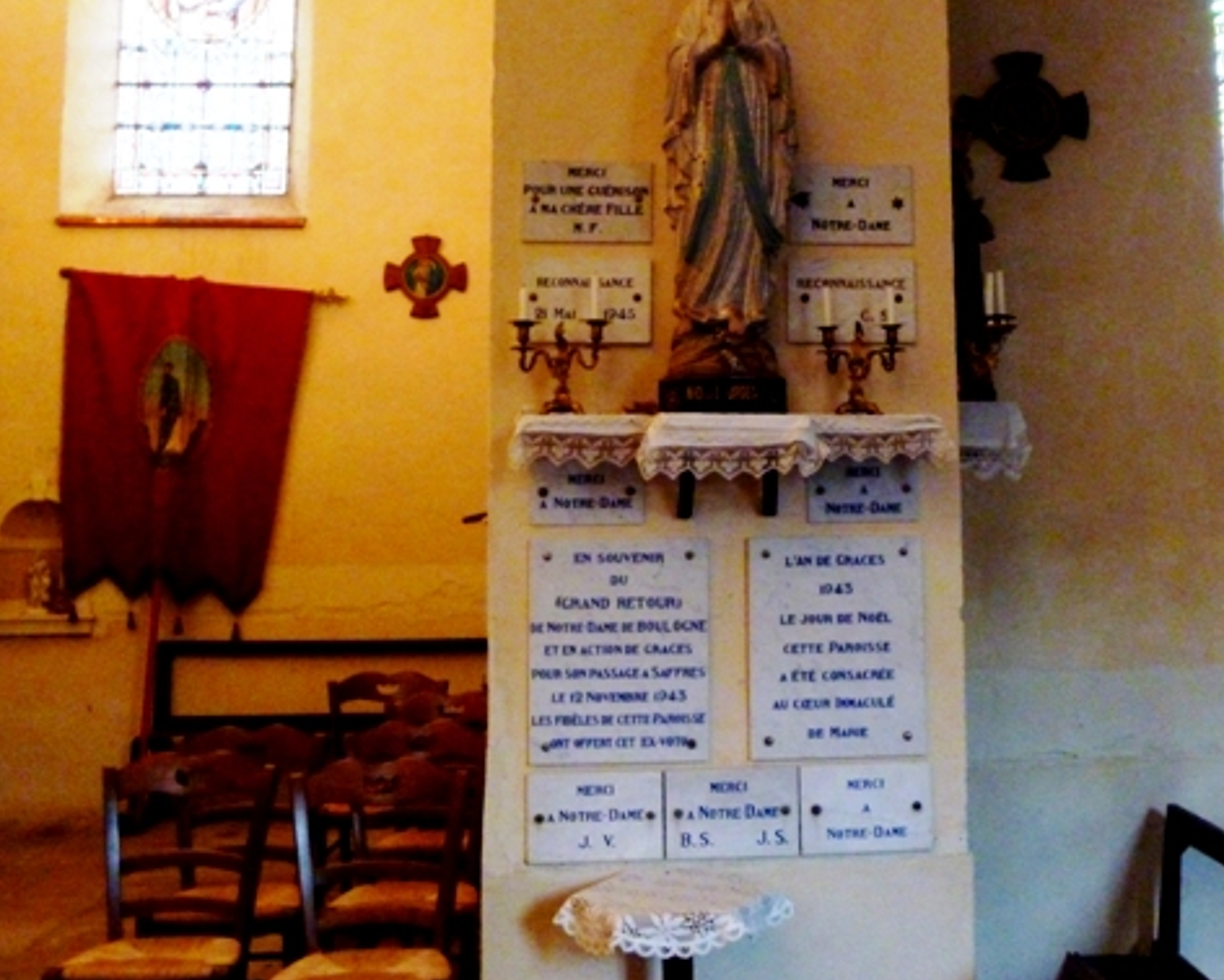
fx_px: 1486
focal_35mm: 41
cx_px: 781
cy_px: 368
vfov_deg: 36.3
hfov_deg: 44.3
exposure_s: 1/13
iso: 800
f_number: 3.4
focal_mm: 5.6
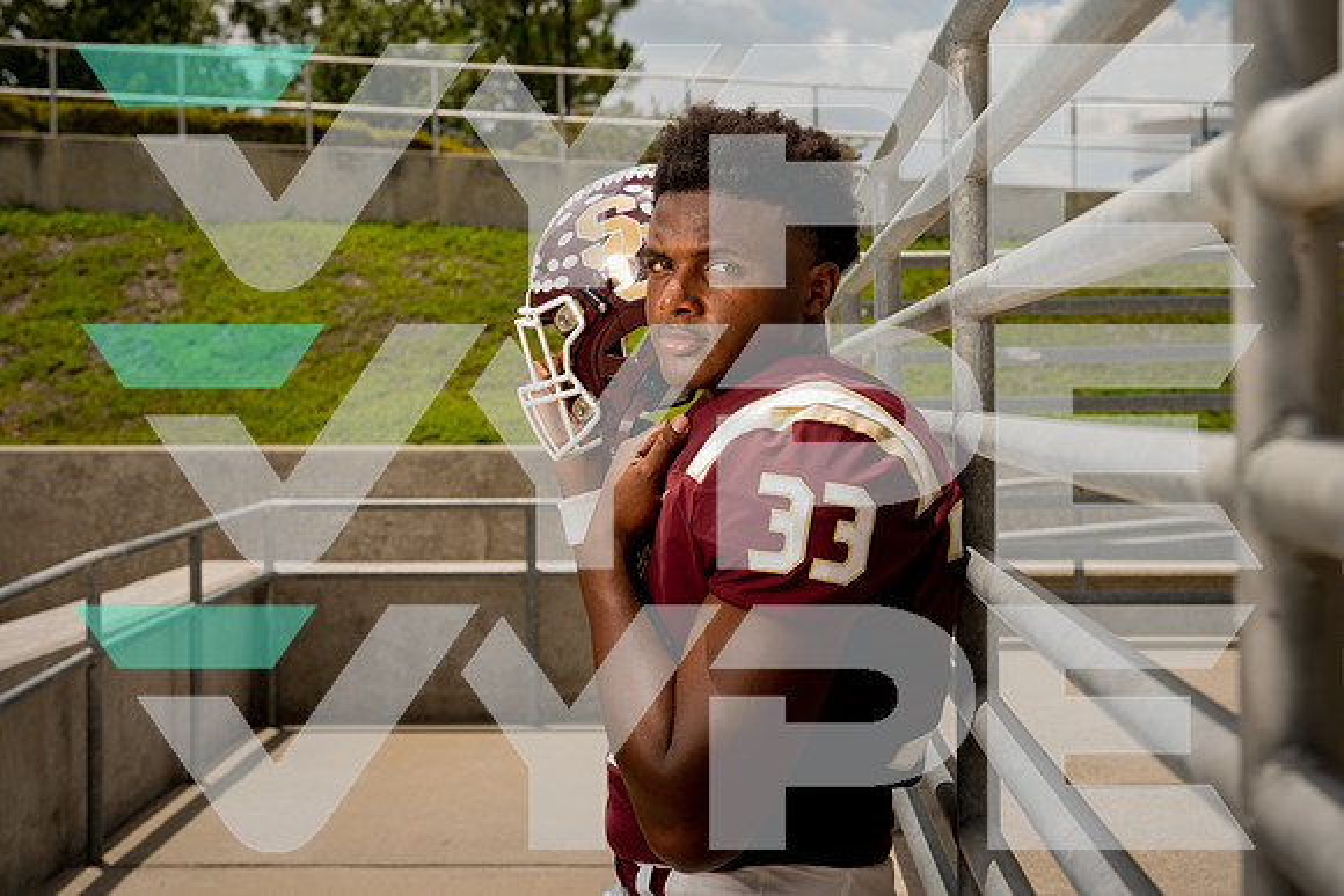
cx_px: 672
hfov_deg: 37.5
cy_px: 448
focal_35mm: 53
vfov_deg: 25.5
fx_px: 1979
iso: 50
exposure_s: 1/200
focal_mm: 53
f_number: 6.3
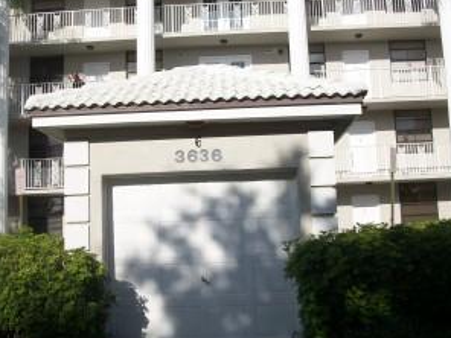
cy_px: 120
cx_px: 201
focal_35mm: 46
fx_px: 599
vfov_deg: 31.3
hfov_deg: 41.2
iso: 64
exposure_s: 1/452
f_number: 5.5
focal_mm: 5.7
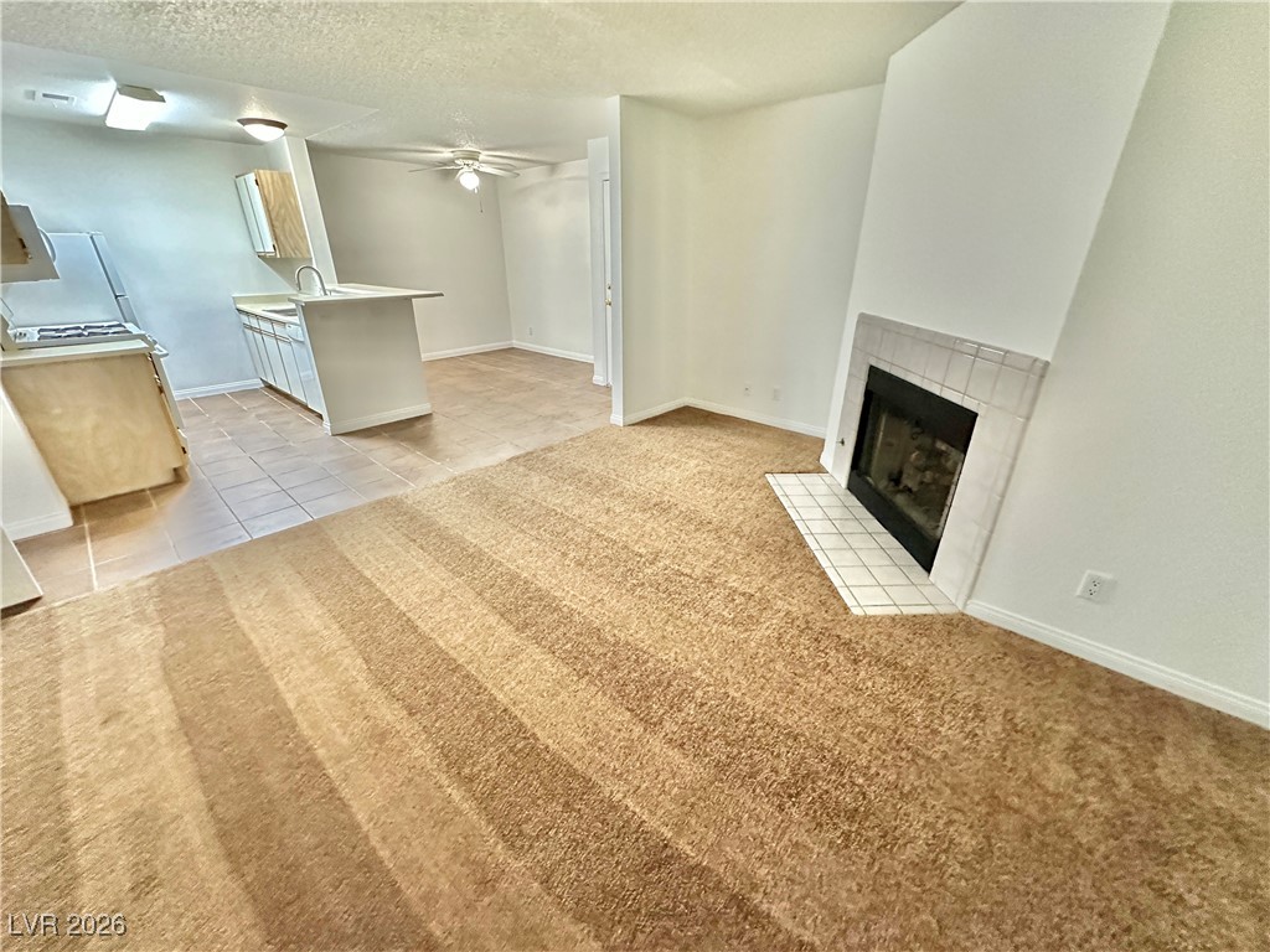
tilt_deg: -23.9
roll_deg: +0.1
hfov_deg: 102.1
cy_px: 476
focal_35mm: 14
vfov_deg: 85.7
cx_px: 635
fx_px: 514
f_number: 2.2
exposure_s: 1/60
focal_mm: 2.22
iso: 1000
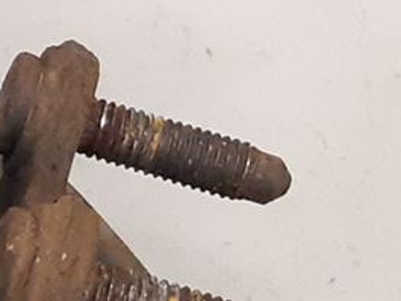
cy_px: 216
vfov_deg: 7.4
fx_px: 2329
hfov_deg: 8.1
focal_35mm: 201
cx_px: -882
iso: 250
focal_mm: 3.93
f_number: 1.7
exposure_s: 1/50
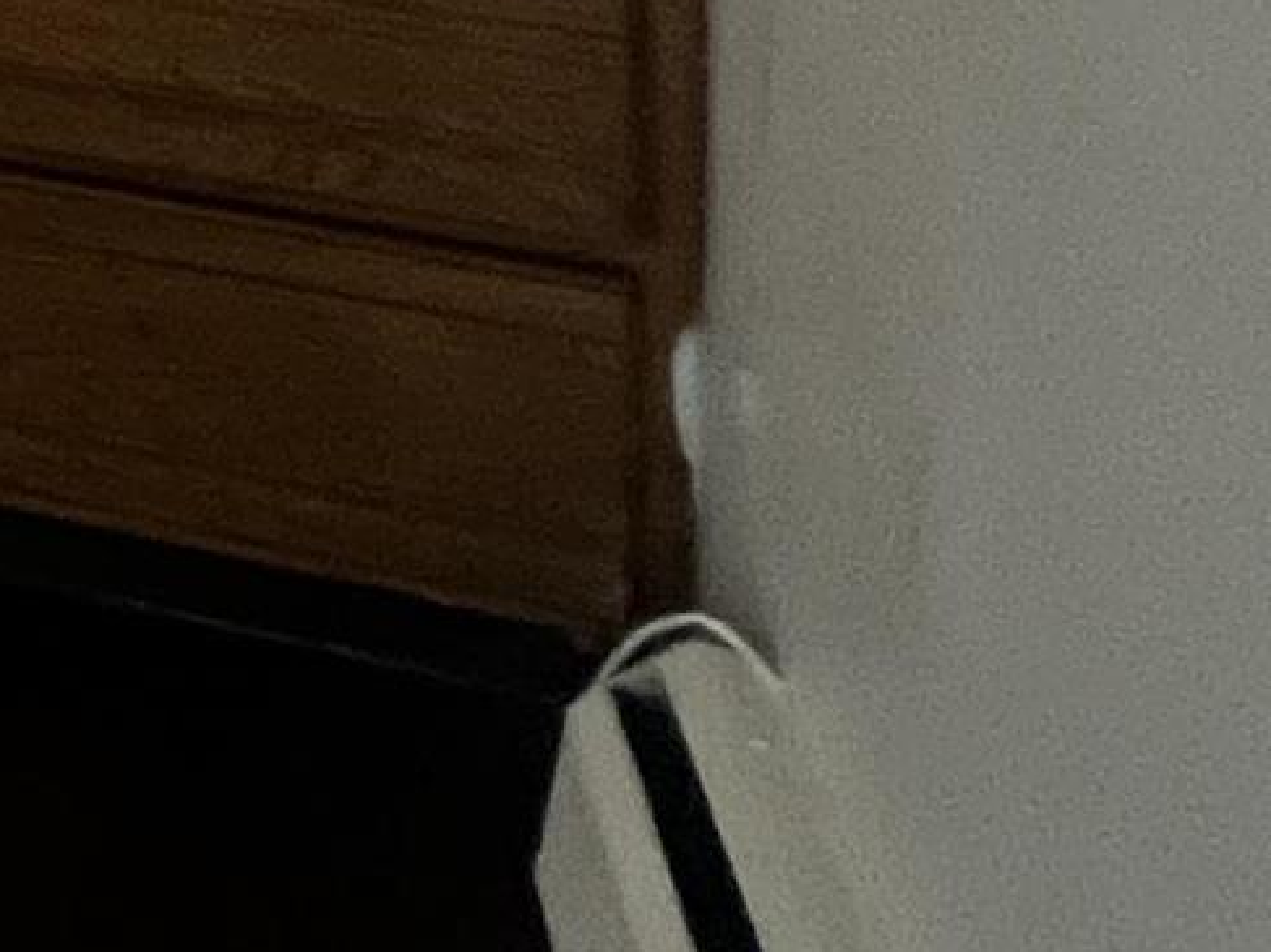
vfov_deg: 13.6
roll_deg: +3.4
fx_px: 3010
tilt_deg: -3.7
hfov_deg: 13.9
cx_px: -1965
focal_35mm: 82
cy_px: -1252
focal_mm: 1.57
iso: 320
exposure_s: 1/60
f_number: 1.8
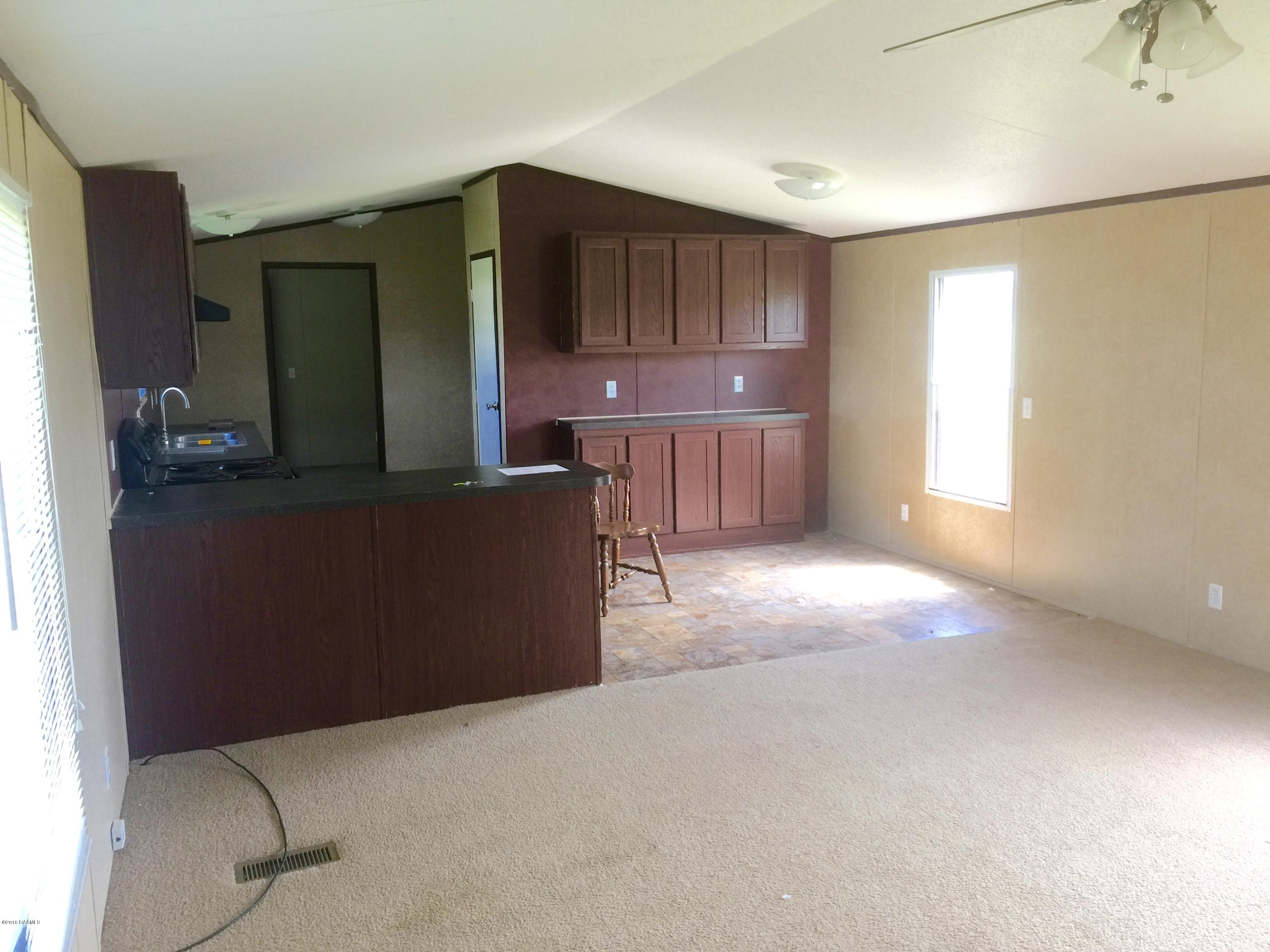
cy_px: 476
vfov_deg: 48.2
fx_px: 1064
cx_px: 635
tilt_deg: -9.2
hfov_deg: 61.7
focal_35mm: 29
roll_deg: +0.2
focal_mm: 4.15
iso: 32
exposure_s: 1/30
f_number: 2.2
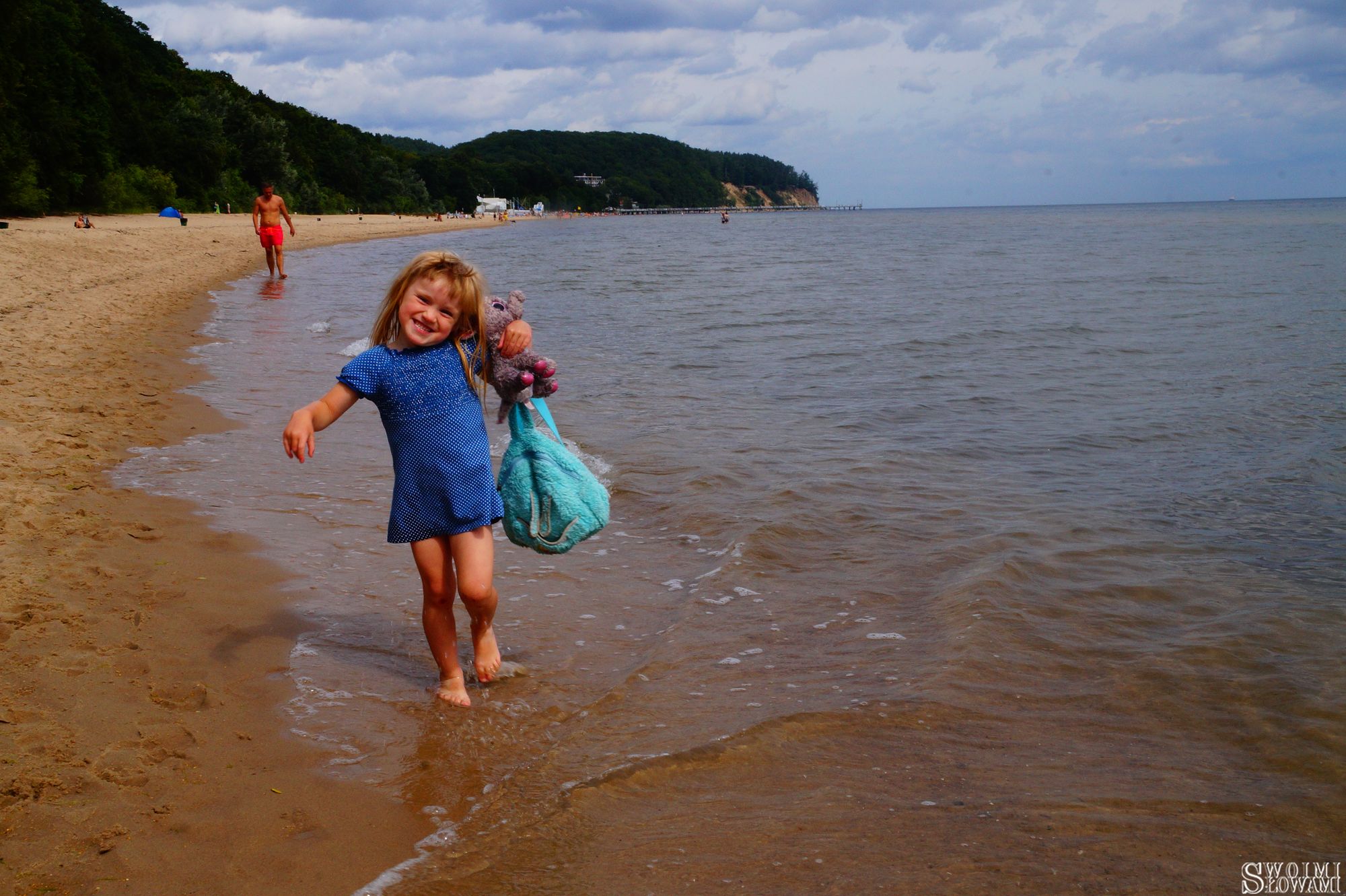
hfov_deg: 49.6
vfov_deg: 34.2
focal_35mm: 39
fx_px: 1457
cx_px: 673
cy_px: 448
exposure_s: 1/125
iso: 320
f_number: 22
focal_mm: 26
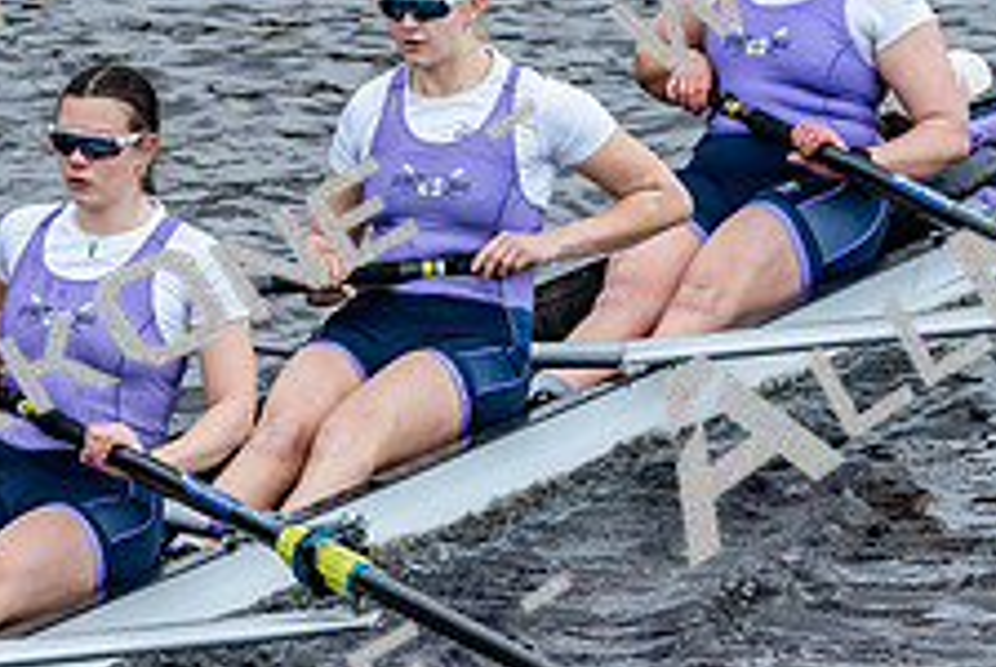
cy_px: 145
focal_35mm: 1168
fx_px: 32357
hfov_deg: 1.8
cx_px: 285
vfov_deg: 1.2
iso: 1600
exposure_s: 1/1250
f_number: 6.3
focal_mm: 452
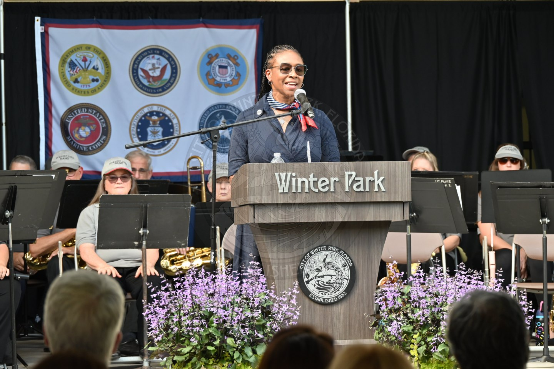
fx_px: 2000
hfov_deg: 15.8
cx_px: 277
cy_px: 184
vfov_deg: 10.5
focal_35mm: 130
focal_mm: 130
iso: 900
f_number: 7.1
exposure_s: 1/250
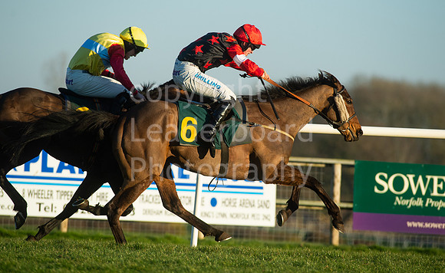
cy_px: 129
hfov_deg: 6.2
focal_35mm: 340
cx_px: 230
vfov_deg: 3.8
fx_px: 4099
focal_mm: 300
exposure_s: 1/4000
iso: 800
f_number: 6.3
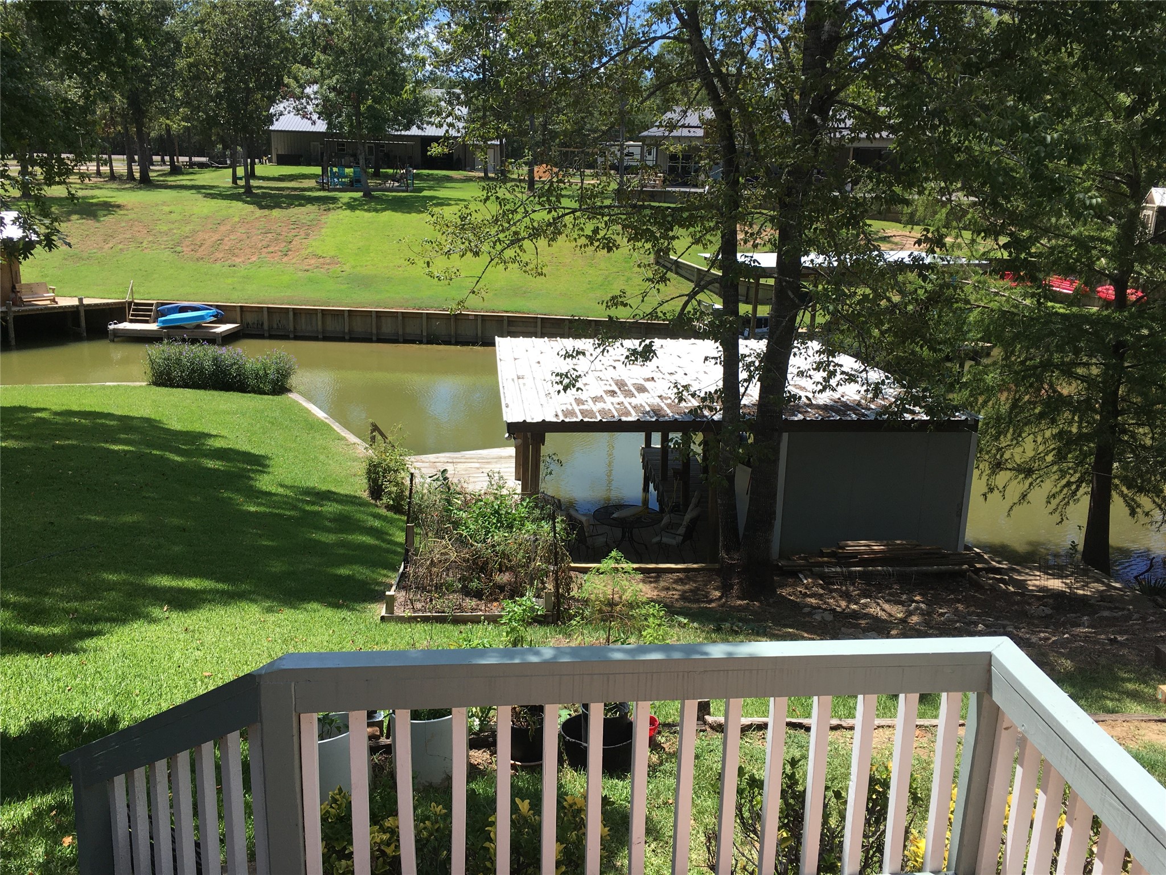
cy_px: 438
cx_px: 583
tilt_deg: -16.4
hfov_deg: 61.7
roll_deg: -0.4
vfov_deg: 48.2
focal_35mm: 29
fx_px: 977
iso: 25
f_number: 2.2
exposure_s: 1/986
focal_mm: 4.15
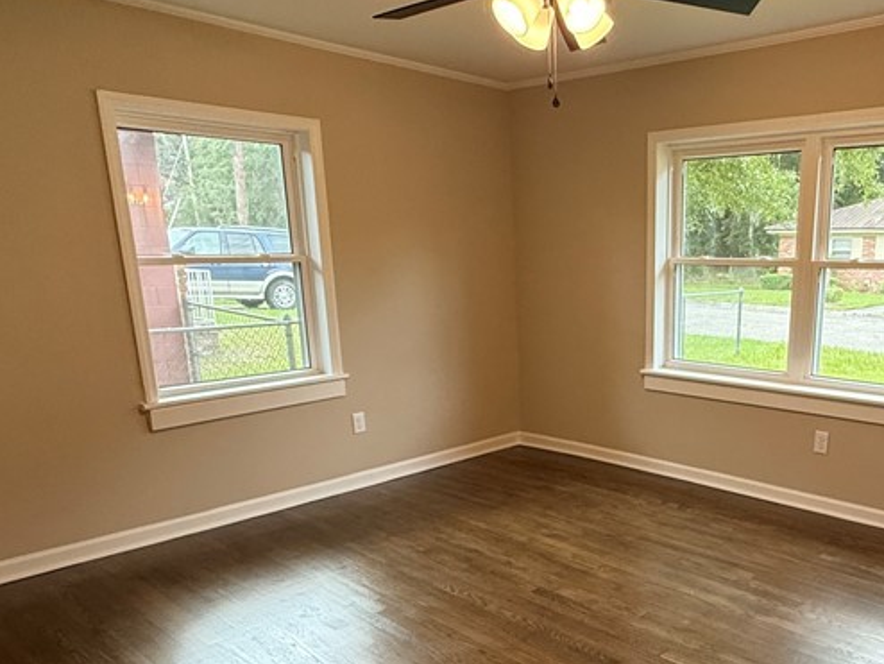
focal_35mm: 29
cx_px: 630
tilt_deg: -15.1
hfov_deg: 59.3
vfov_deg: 47.5
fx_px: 741
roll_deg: -0.1
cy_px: 442
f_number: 2.2
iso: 250
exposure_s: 1/120
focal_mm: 2.22
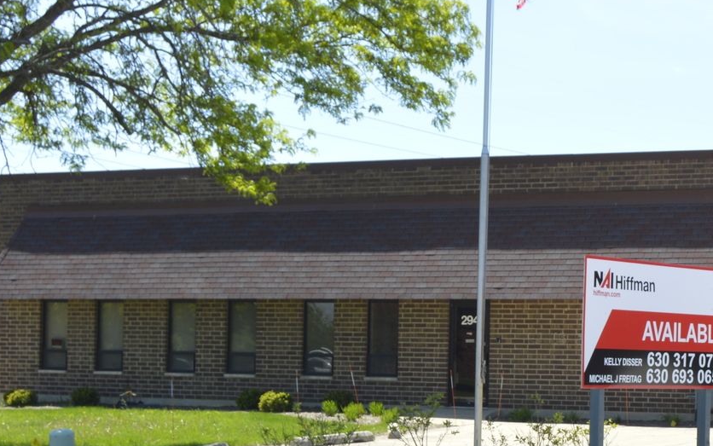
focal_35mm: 95
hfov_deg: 21.1
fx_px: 1846
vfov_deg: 13.7
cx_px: 720
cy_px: 379
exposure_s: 1/200
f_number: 7.1
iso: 100
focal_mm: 26
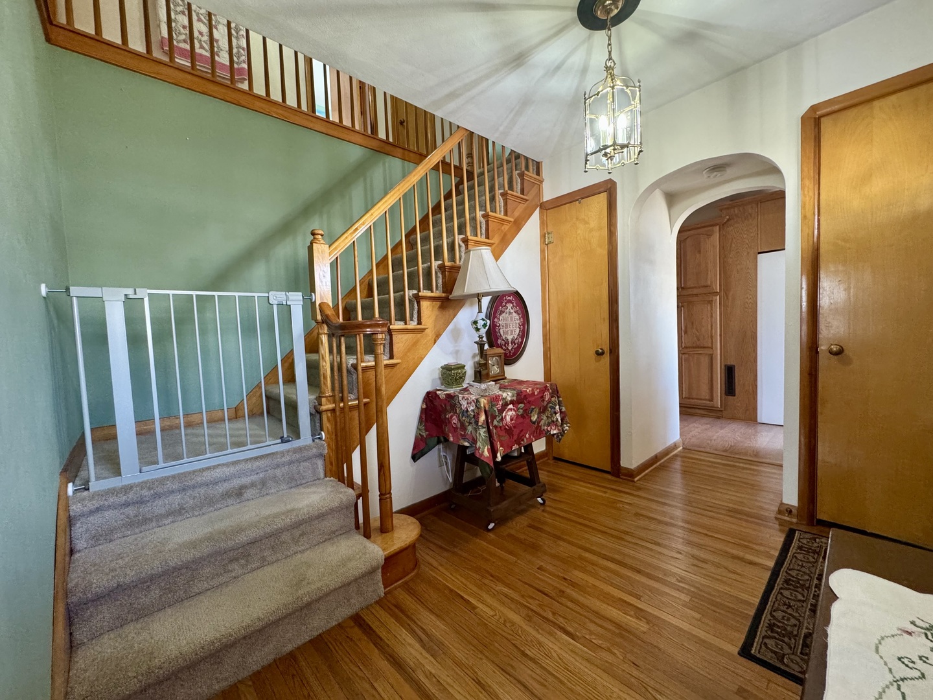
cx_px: 466
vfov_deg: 85.7
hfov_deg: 102.1
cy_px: 350
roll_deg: +2.0
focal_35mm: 14
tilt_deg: -4.3
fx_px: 377
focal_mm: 2.22
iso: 500
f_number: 2.2
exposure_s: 1/60
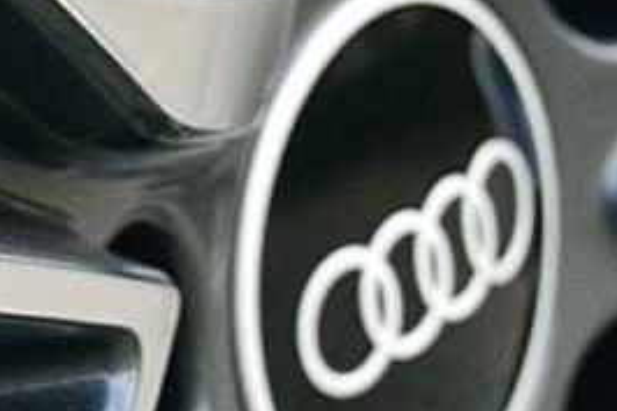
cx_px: -239
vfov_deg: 5.1
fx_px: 4590
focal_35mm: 268
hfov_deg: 7.6
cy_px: 163
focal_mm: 34
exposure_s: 1/80
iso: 400
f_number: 8
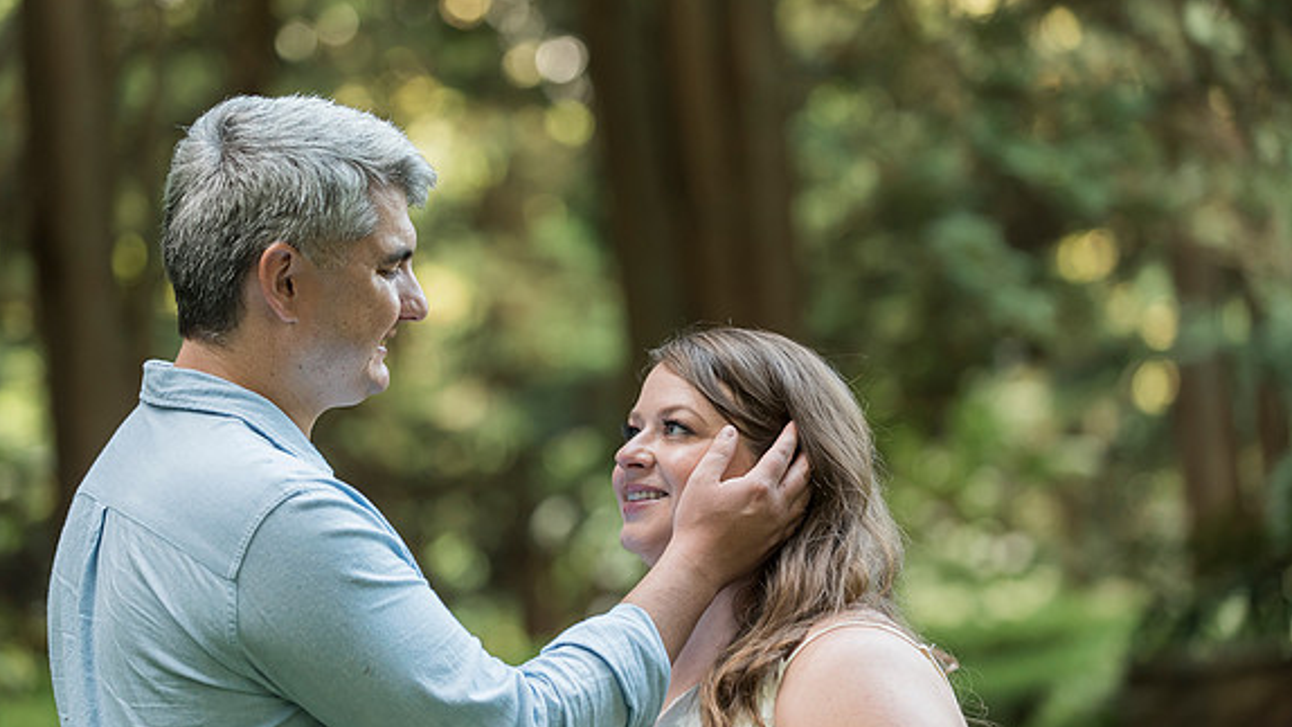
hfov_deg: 16.9
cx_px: 646
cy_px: 341
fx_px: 4351
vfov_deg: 9.6
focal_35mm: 127
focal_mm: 120
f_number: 2.8
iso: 800
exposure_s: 1/250
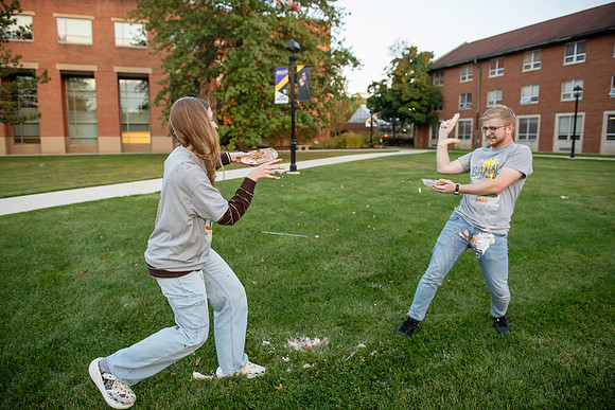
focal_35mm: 26
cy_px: 205
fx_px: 444
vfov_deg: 49.6
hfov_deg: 69.4
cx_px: 308
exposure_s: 1/320
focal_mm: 26
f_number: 3.2
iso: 800
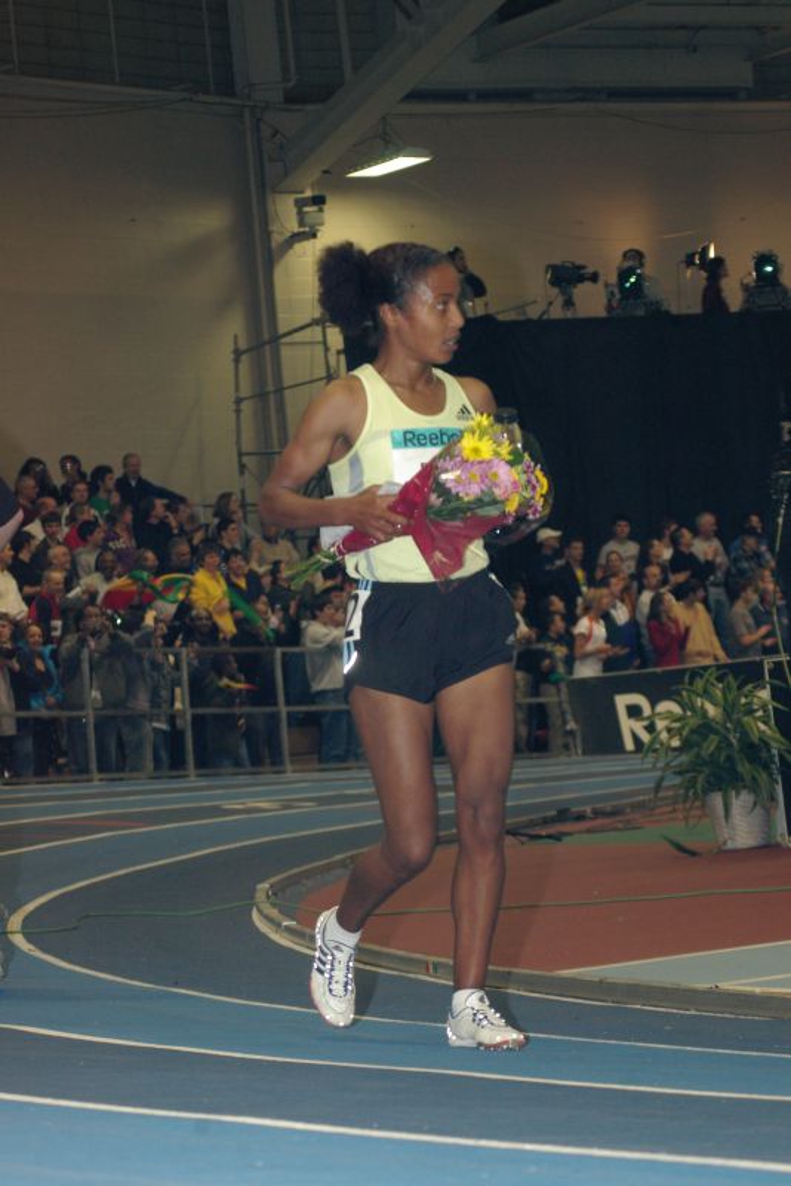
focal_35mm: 120
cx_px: 396
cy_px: 593
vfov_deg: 17.1
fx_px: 3951
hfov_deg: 11.4
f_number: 6.3
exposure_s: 1/125
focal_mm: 80
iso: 800
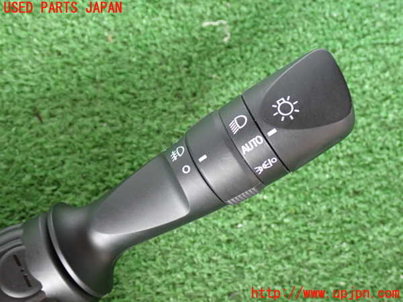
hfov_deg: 42.9
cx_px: 202
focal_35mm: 44
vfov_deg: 32.9
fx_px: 512
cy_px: 151
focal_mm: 7.84
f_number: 2.9
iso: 250
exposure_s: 1/40
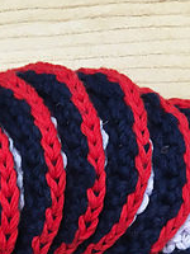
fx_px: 681
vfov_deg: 19.0
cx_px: 58
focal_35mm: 93
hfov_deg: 15.8
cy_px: 359
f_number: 2.2
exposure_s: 1/30
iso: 25
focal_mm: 4.15
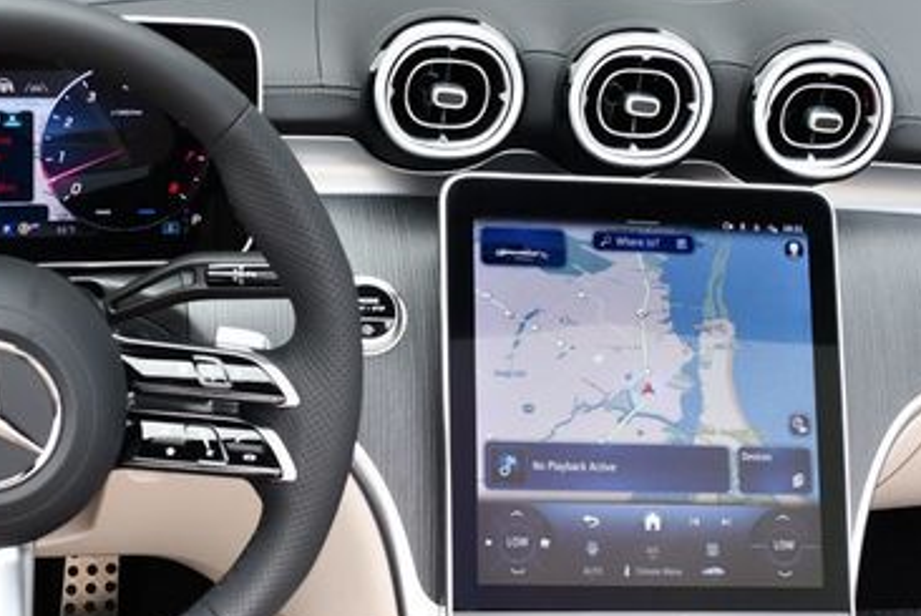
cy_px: 425
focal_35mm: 63
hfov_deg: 31.4
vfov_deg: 21.5
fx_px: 1614
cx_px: 249
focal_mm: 18
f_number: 5
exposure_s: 1/250
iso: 400
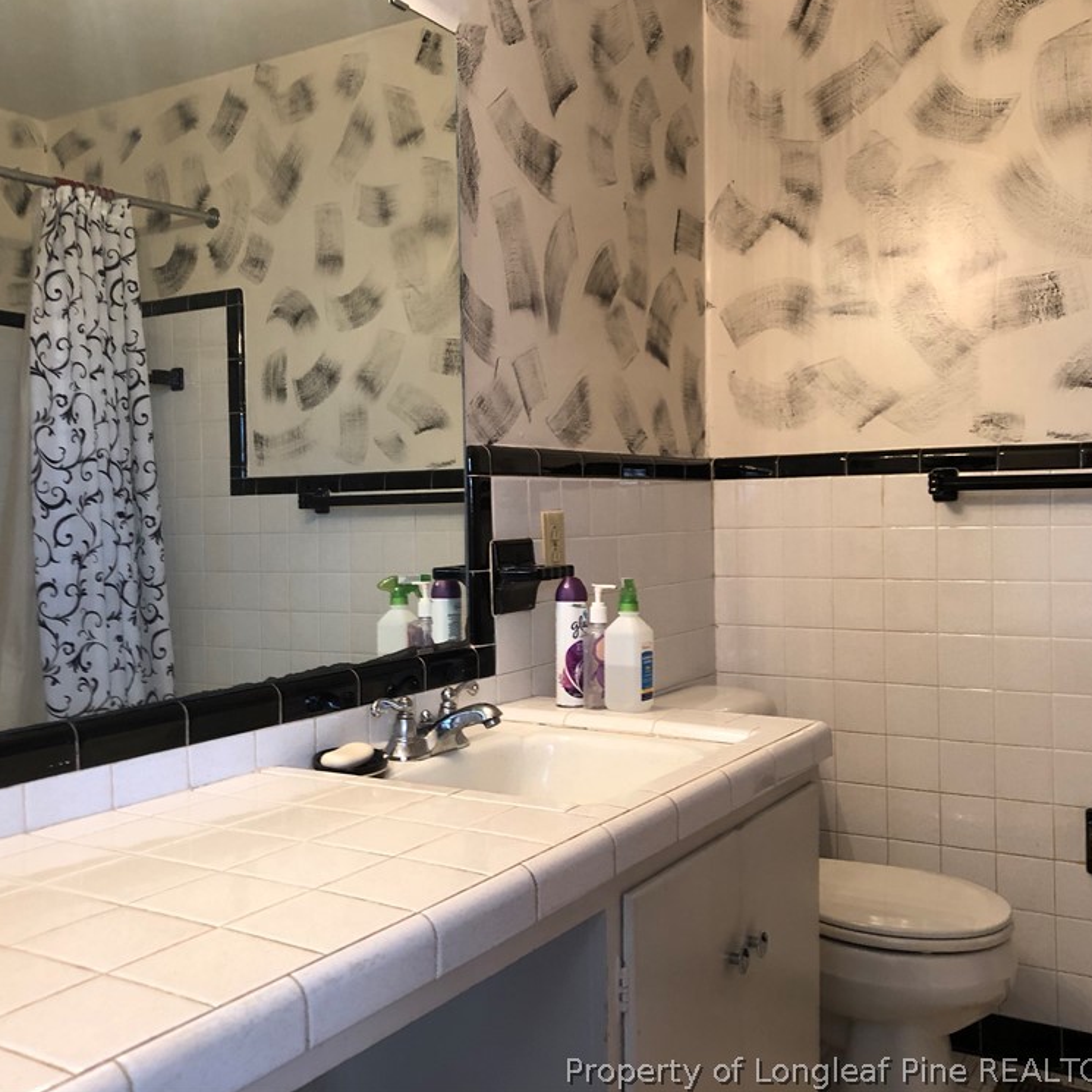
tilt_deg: -1.6
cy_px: 532
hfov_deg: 48.4
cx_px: 528
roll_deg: +0.6
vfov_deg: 48.4
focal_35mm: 34
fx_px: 1213
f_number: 1.8
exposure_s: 1/15
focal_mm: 4
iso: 40
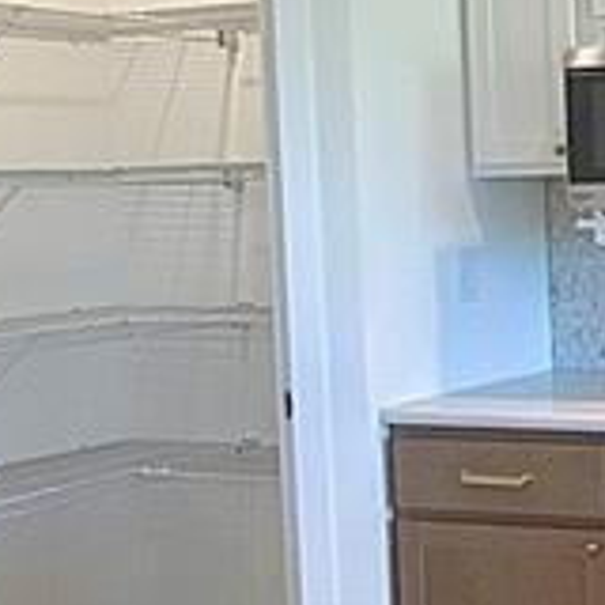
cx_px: 915
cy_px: 272
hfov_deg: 19.1
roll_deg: +1.7
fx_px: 1562
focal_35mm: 79
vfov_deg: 21.9
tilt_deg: -3.0
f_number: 2.2
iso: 100
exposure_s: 1/120
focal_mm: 2.22
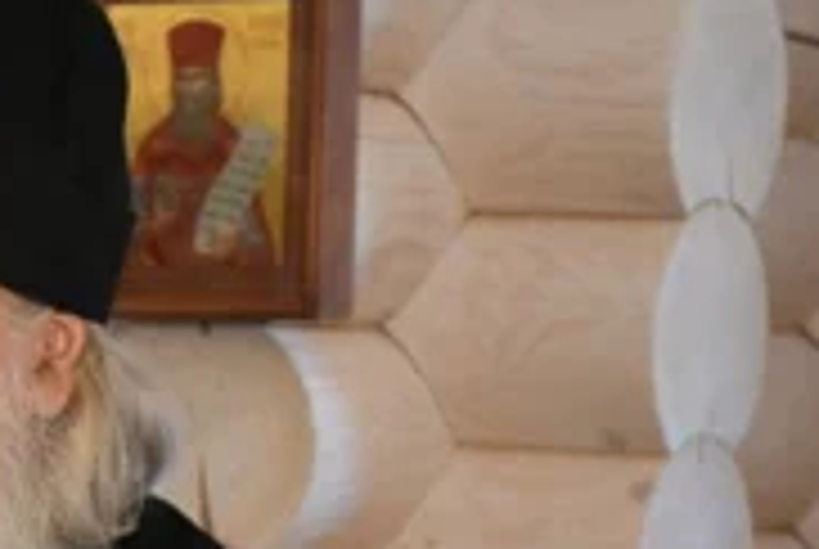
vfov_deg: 6.7
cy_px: 560
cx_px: 50
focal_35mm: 204
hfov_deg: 10.0
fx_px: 4648
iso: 5000
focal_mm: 62
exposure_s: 1/400
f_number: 5
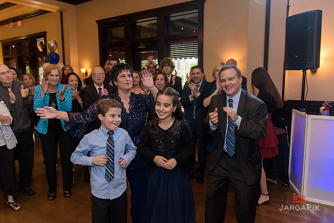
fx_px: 260
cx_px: 167
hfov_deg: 65.5
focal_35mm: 28
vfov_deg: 46.4
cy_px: 112
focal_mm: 28
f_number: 3.2
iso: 1600
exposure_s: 1/125
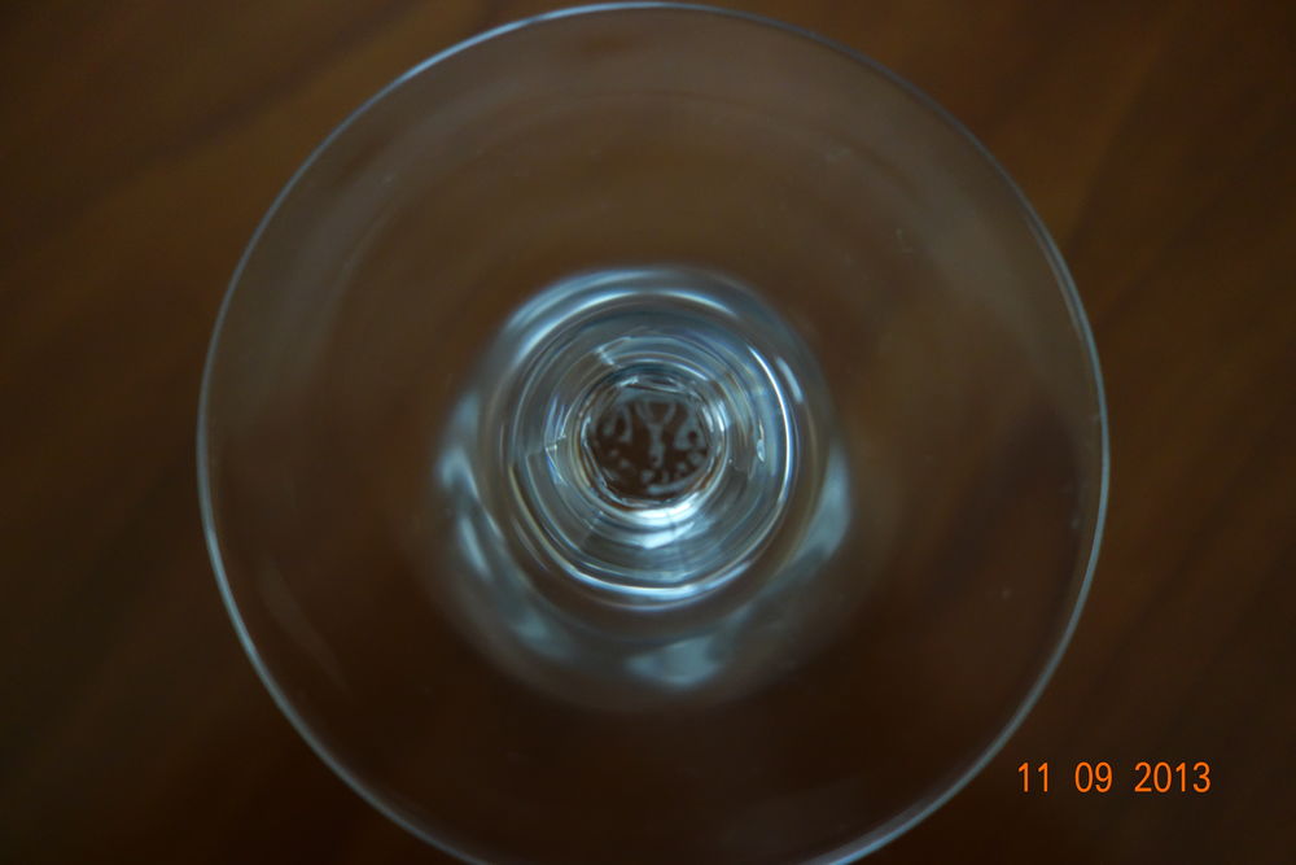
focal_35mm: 28
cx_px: 648
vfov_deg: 46.4
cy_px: 432
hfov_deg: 65.5
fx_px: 1008
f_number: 1.8
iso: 640
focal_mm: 10.4
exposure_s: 1/30
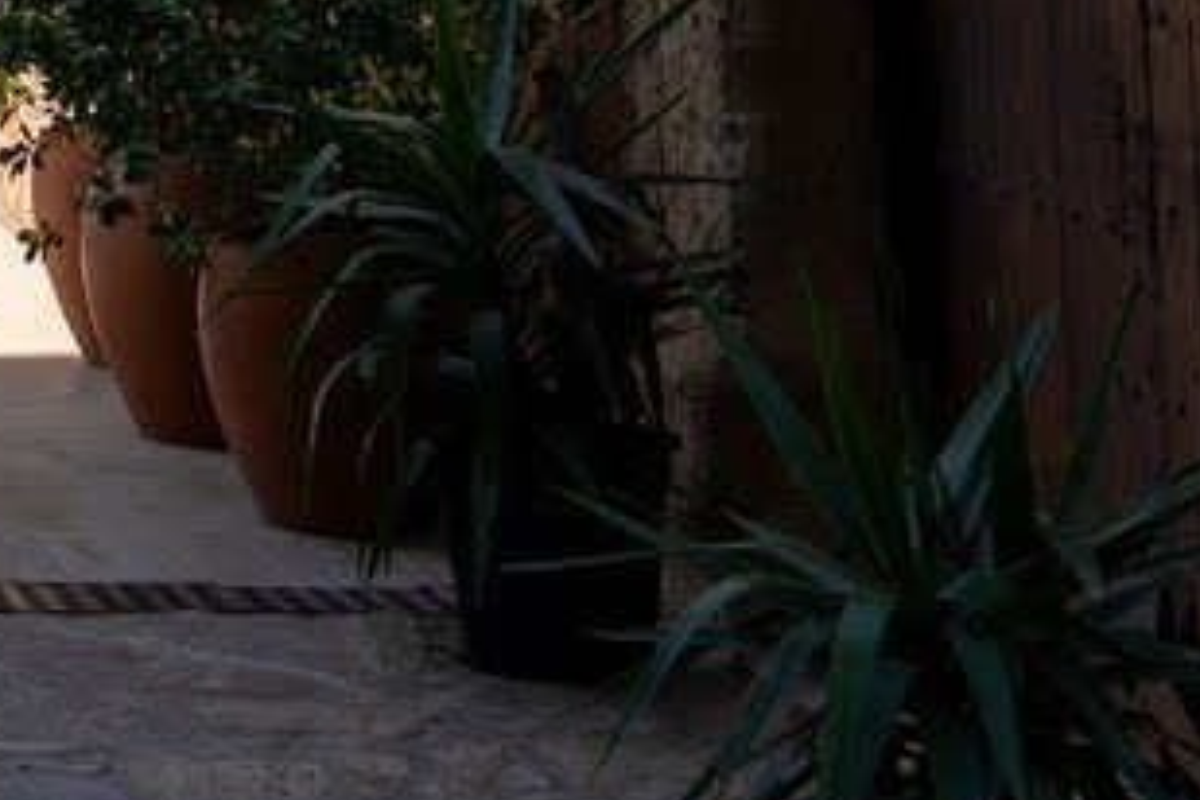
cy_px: -1006
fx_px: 4966
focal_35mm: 149
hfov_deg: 12.1
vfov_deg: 8.5
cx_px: -1239
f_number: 4.5
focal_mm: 24
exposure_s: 1/320
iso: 100
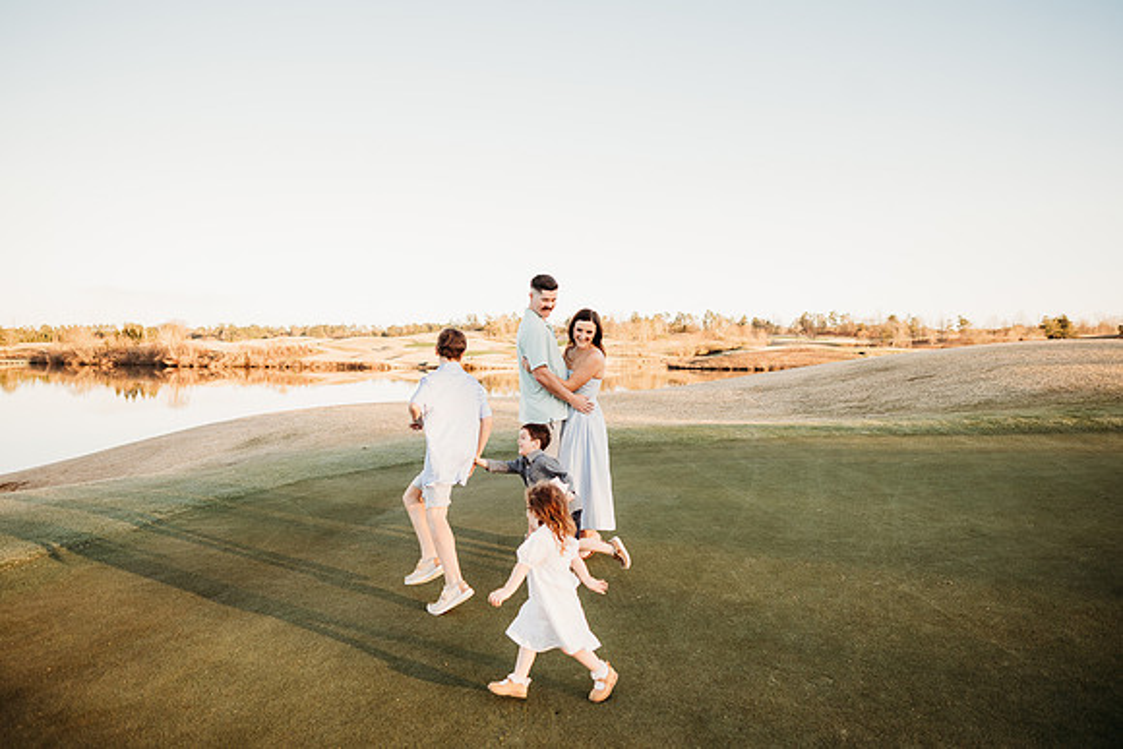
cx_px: 562
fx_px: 808
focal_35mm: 26
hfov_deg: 69.6
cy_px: 374
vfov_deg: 49.7
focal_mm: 24
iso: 160
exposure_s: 1/640
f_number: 2.5
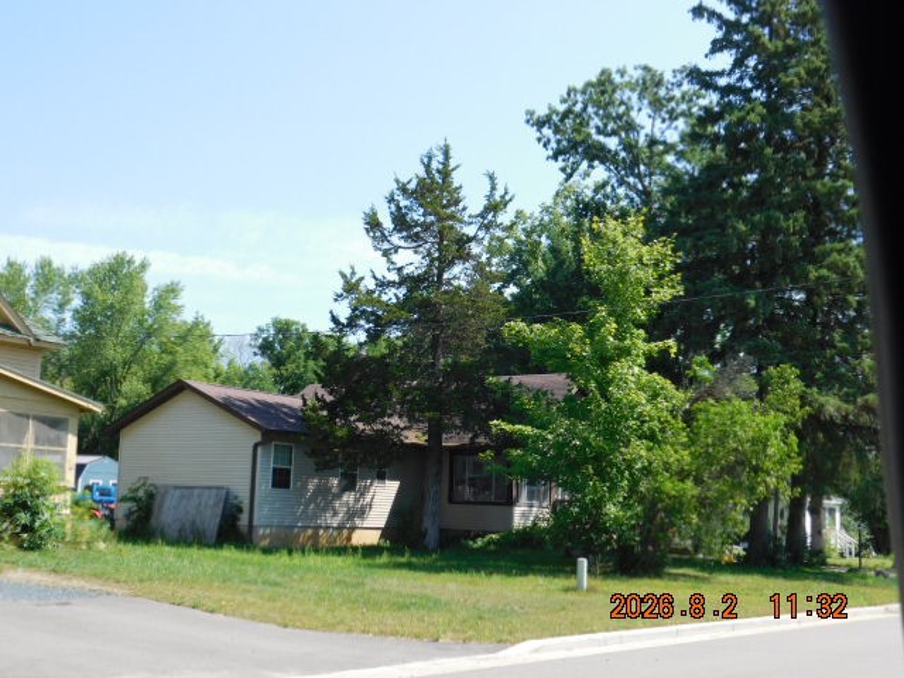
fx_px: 1175
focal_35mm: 45
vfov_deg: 32.2
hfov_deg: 42.1
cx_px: 452
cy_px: 339
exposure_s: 1/500
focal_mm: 8
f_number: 3.7
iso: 125
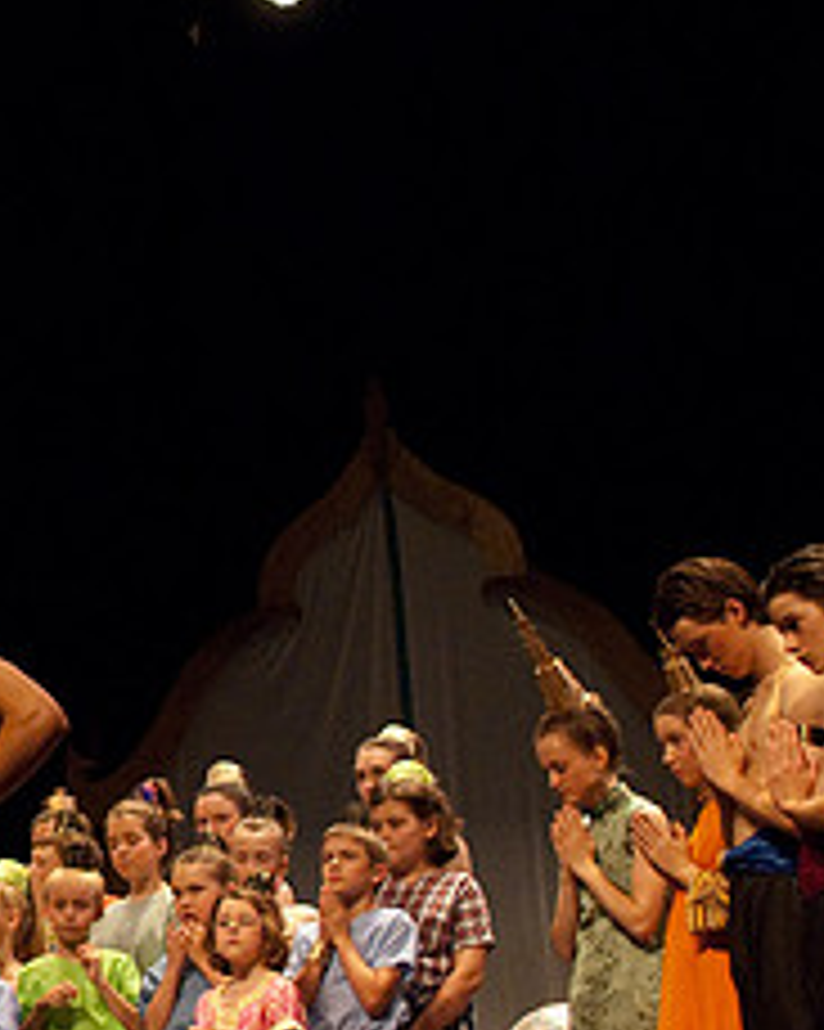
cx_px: -243
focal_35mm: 100
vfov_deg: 19.2
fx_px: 3050
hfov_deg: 14.7
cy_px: 616
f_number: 2.8
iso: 1000
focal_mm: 28
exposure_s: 1/160
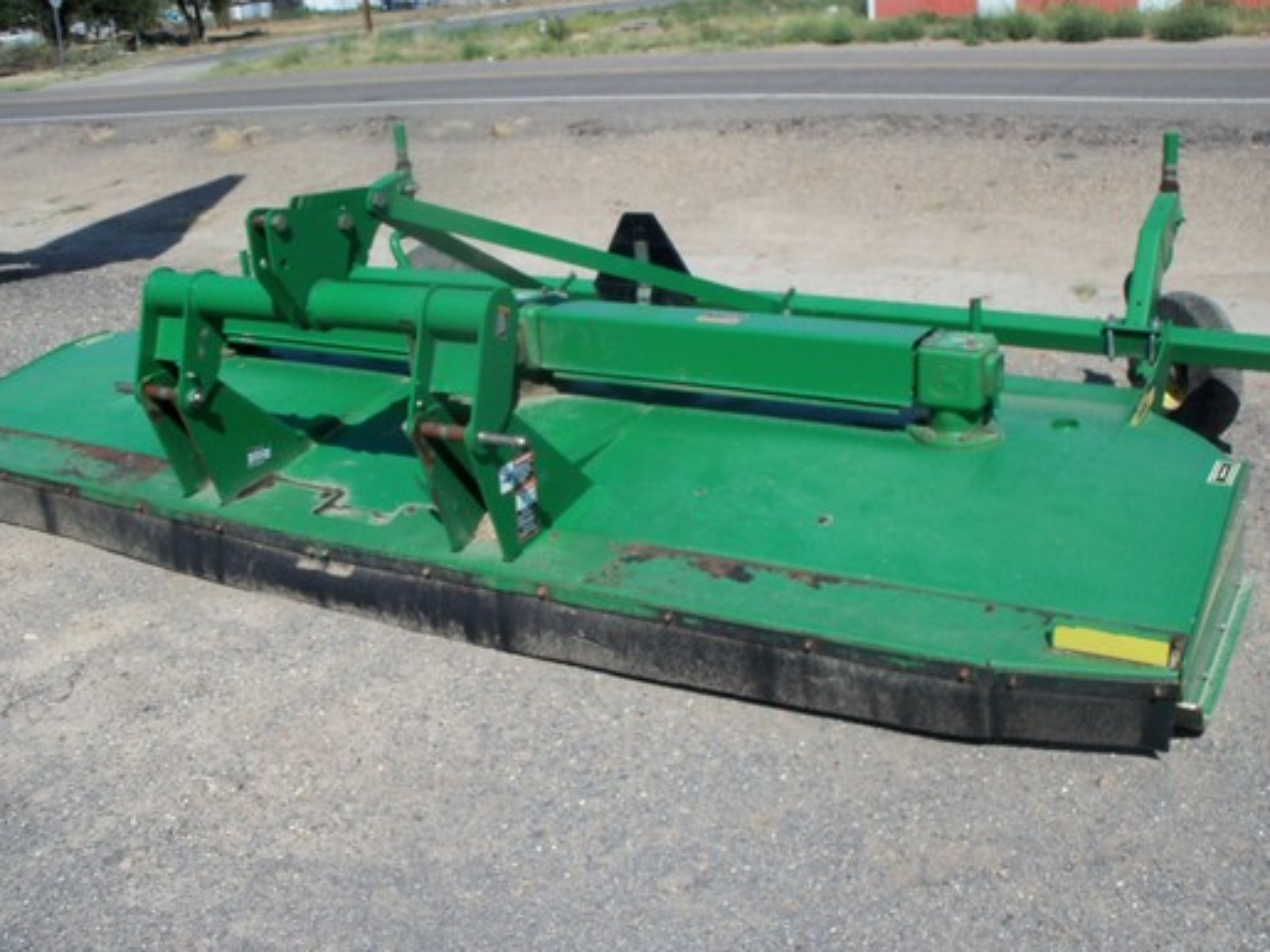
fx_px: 1357
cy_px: 476
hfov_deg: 50.1
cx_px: 602
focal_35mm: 37
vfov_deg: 38.7
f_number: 5.5
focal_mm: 6.3
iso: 80
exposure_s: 1/640
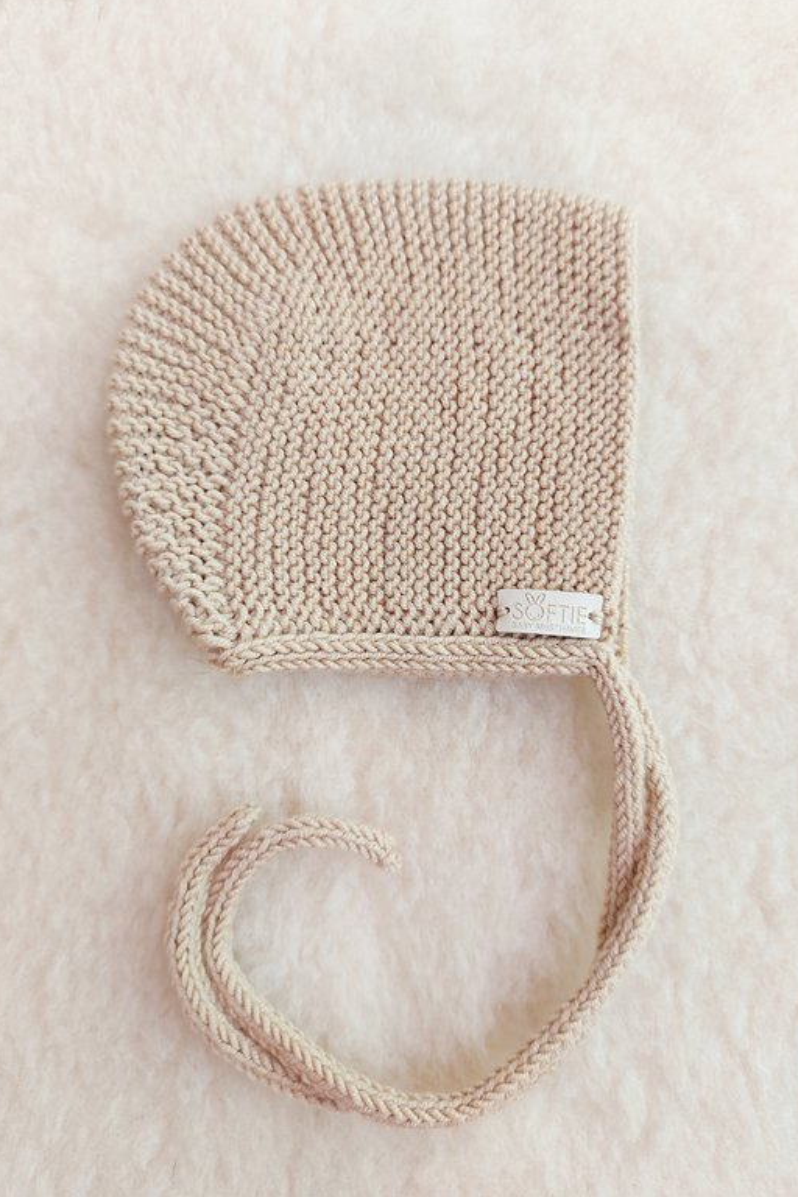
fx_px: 864
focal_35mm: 26
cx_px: 410
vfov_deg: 69.4
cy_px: 589
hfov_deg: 49.5
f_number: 1.8
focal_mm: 5.23
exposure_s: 1/50
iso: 100
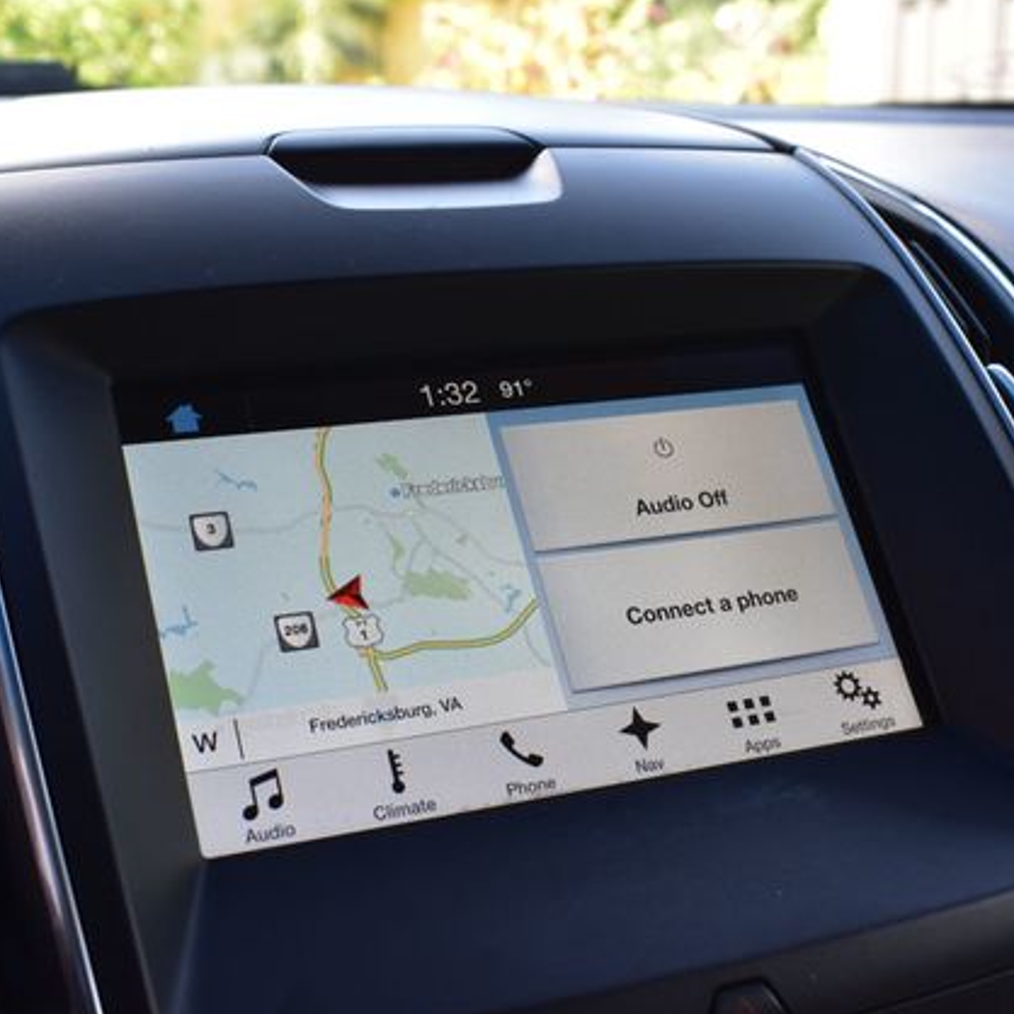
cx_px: 529
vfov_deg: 32.4
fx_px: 1745
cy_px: 505
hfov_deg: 32.4
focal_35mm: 53
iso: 400
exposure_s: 1/80
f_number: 8
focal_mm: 27
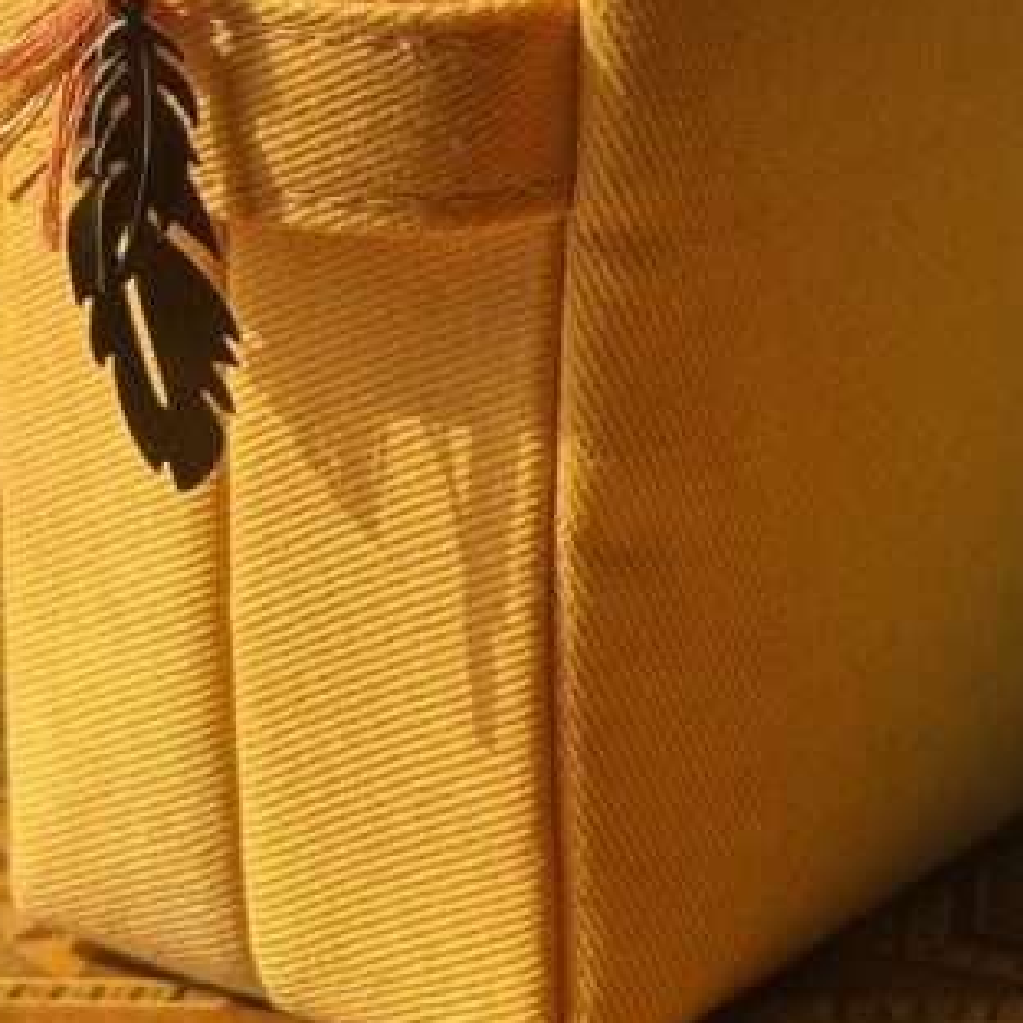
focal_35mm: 118
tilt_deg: -11.7
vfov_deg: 14.6
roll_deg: +2.3
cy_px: 43
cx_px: 774
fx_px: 3945
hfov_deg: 14.7
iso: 32
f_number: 1.6
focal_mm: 5.96
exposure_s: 1/1312
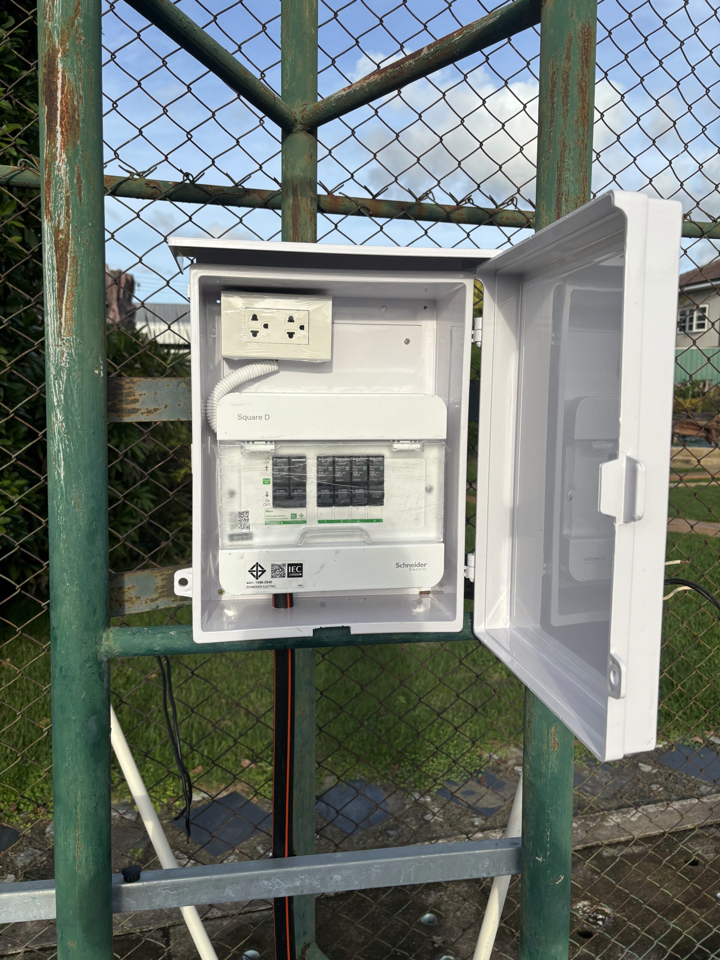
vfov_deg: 67.3
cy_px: 480
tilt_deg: -7.5
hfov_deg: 53.1
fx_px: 721
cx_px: 360
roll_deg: -1.2
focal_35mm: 26
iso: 50
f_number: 1.6
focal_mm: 5.96
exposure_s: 1/3205
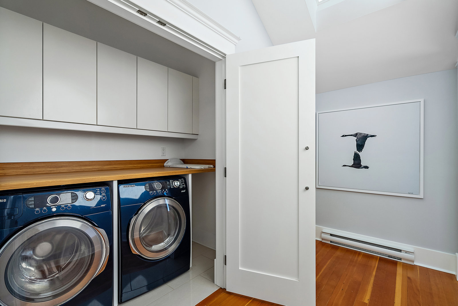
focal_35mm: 16
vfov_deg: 73.8
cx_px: 229
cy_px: 153
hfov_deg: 96.7
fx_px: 204
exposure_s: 1/30
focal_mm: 16
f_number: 7.1
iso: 320
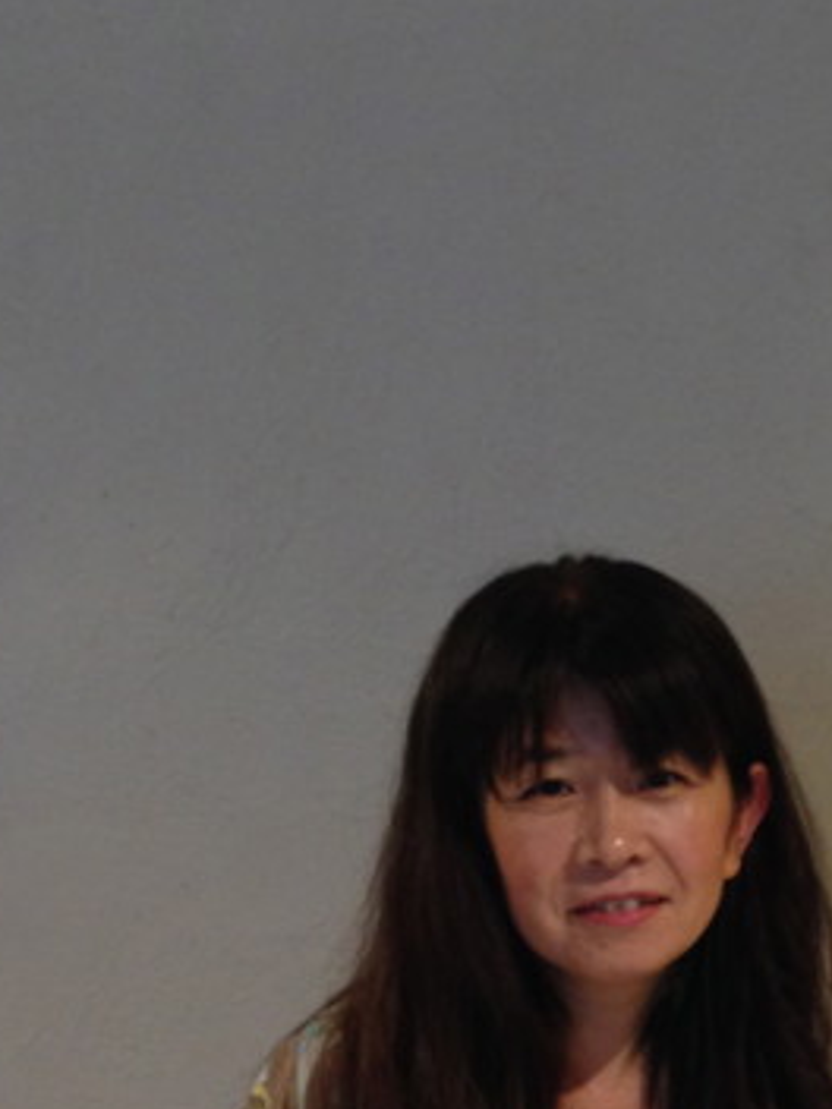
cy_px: 1204
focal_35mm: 75
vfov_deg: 24.4
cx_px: 898
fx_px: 2404
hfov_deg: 18.9
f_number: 2.4
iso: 160
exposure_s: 1/20
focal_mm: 4.12
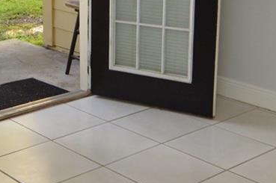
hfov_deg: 25.6
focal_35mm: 78
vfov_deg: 17.3
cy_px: 32
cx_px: 57
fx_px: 597
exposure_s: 1/125
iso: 360
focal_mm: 12
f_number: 5.6
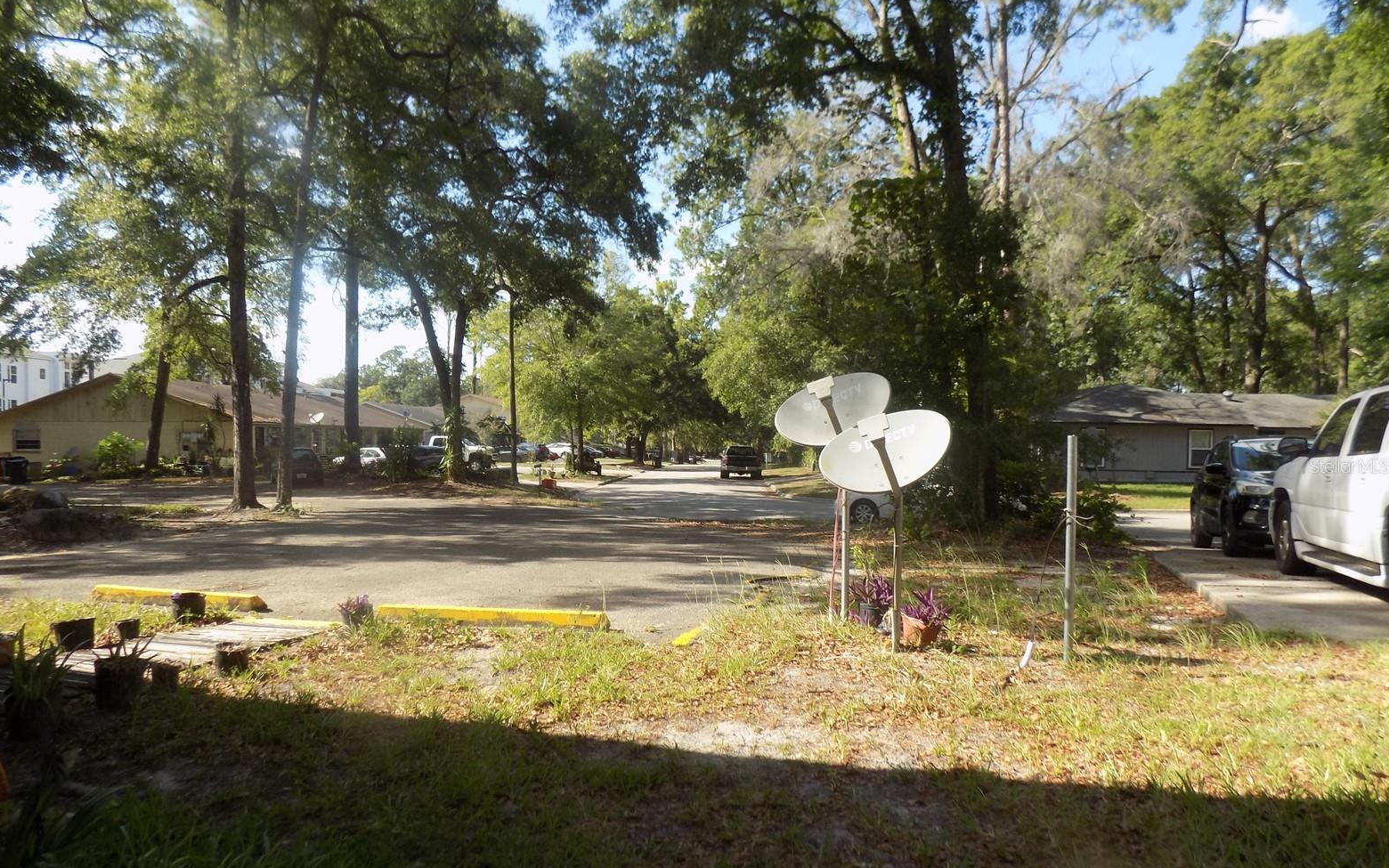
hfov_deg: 72.5
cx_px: 681
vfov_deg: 49.2
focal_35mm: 25
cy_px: 466
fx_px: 946
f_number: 3.1
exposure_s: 1/400
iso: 80
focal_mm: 4
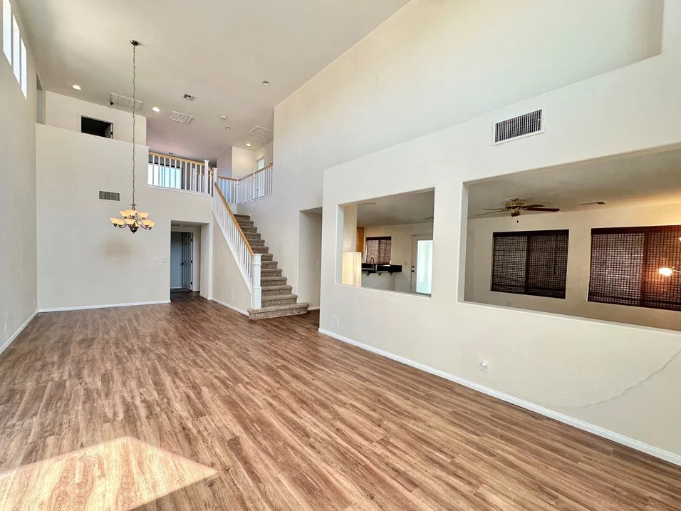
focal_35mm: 15
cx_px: 320
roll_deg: -1.3
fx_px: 295
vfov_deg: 81.7
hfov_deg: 98.1
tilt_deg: -1.1
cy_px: 262
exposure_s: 1/120
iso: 80
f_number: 2.2
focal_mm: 2.22
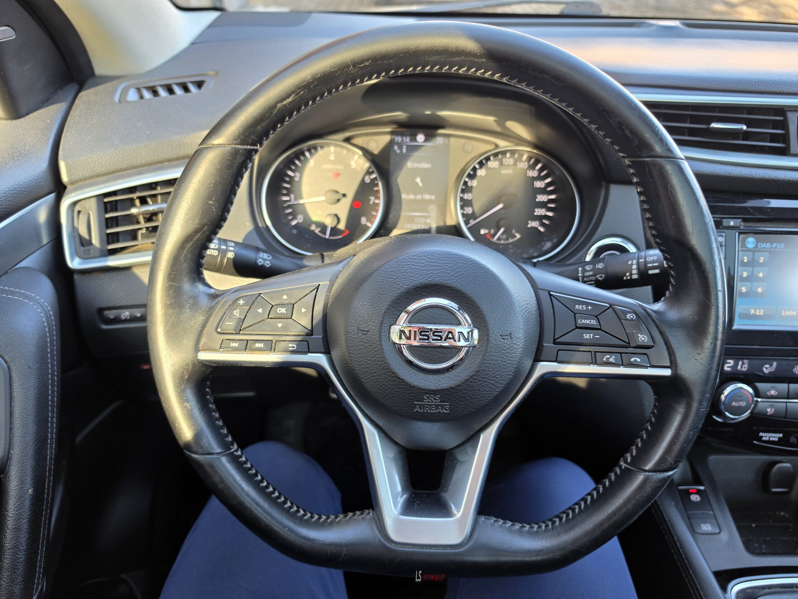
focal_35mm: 23
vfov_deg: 58.9
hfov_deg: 73.9
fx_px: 530
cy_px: 300
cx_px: 399
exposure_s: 1/100
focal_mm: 6.5
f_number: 1.4
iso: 40
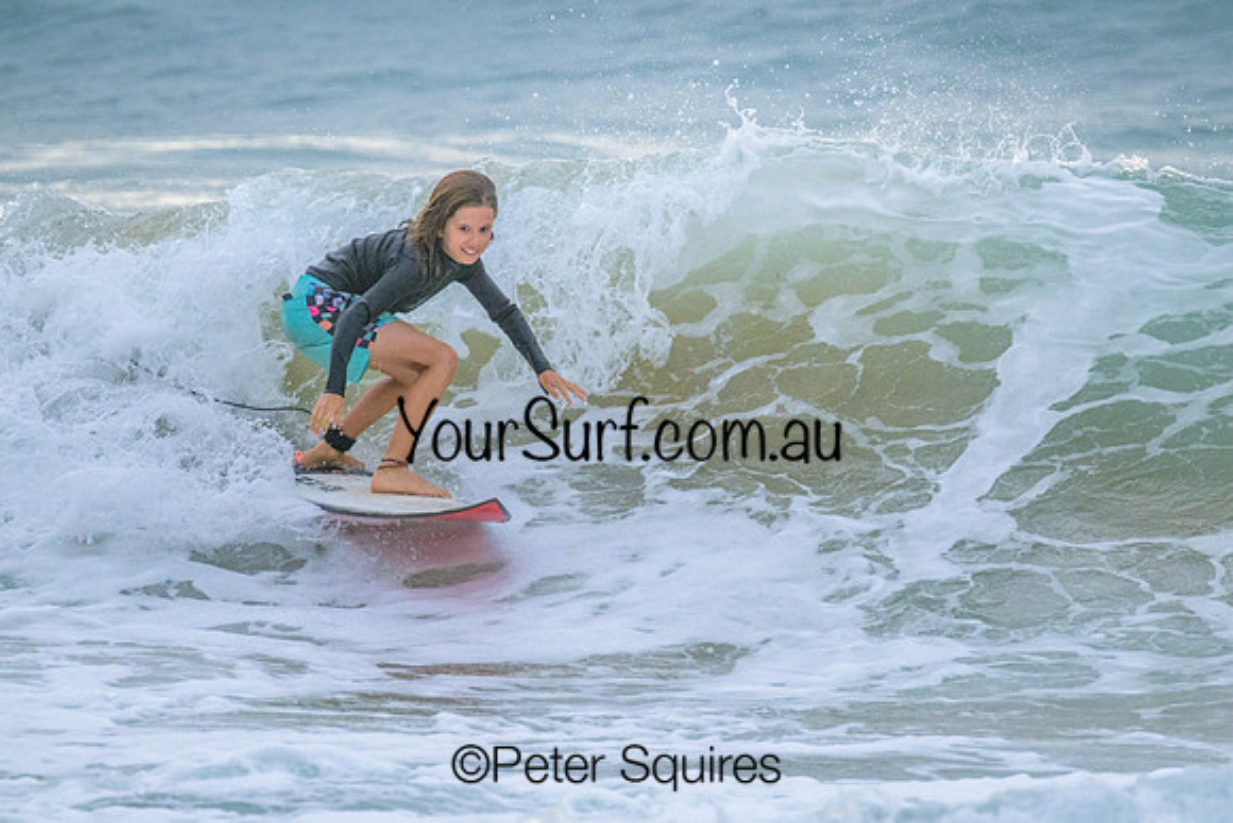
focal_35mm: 927
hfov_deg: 2.2
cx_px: 709
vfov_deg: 1.5
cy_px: 357
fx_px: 31759
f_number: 11
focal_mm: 800
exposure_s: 1/2000
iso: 3600
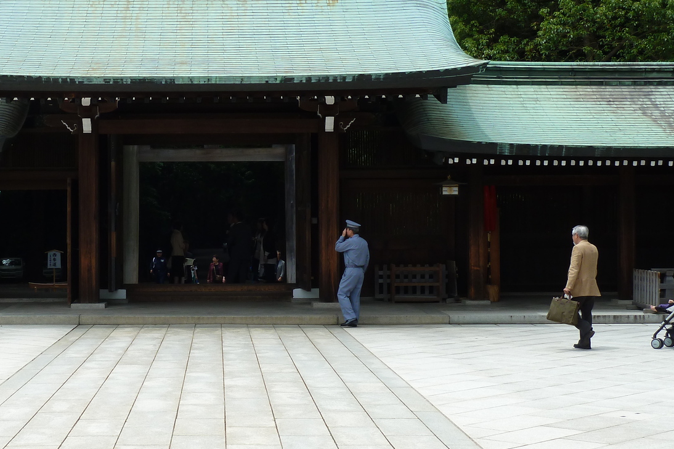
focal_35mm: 73
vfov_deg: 18.7
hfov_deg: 27.5
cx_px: 199
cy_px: 209
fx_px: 1366
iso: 80
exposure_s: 1/400
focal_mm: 7.9
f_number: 4.5
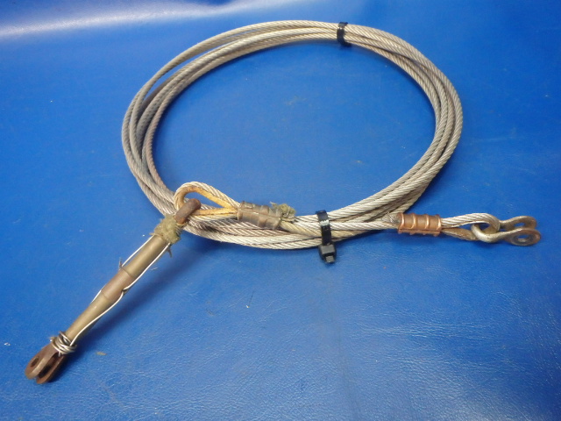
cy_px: 210
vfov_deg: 49.7
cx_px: 280
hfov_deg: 63.4
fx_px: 454
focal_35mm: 28
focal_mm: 5
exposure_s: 1/20
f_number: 3.9
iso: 800
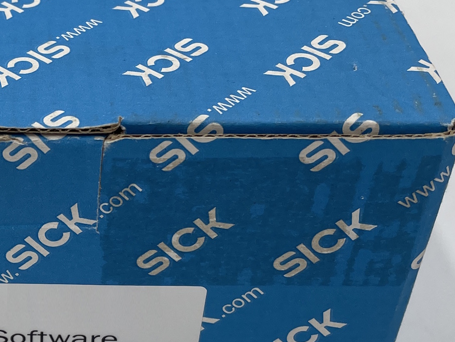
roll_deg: +0.7
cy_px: 206
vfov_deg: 20.1
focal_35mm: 73
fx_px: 960
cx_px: -18
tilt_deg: -38.6
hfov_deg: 25.2
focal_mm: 4.2
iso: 32
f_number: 1.6
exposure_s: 1/530
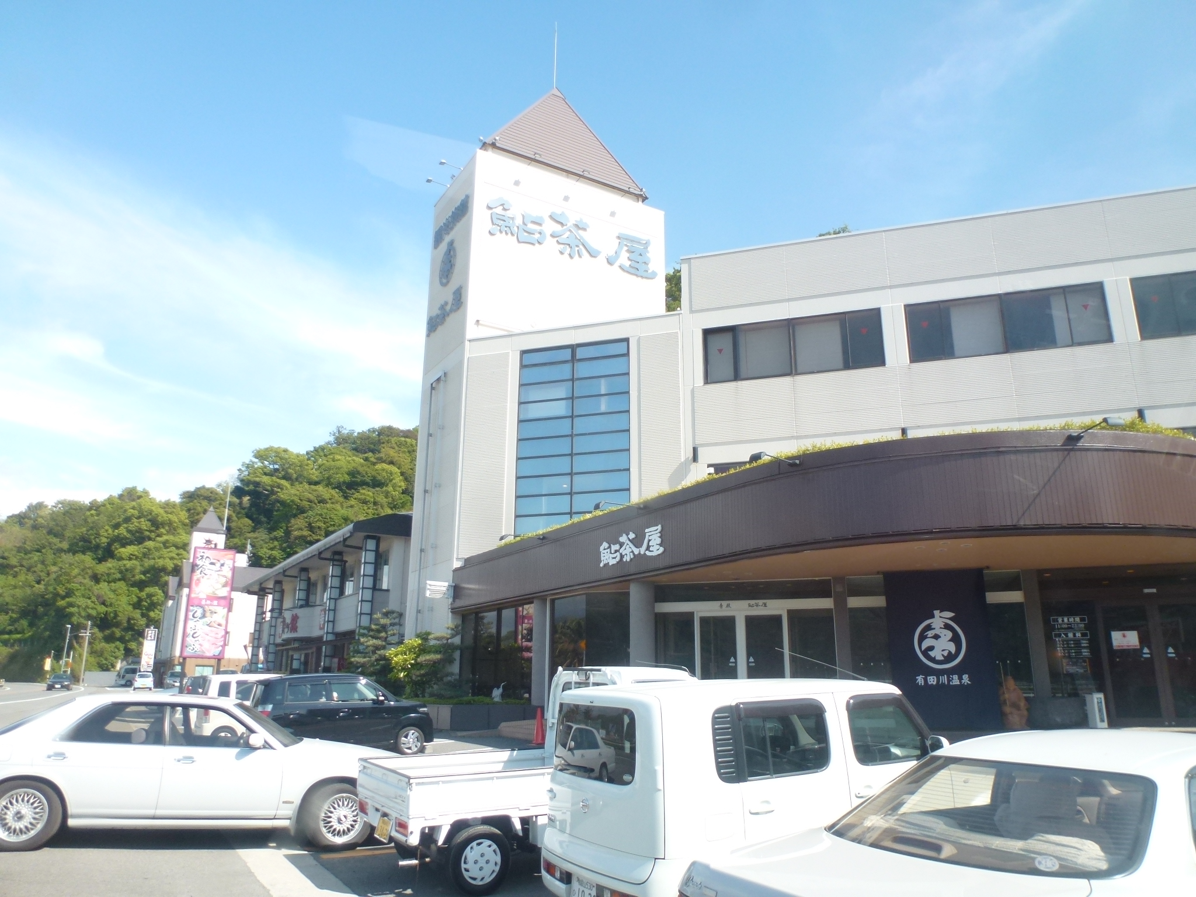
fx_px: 829
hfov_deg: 71.6
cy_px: 448
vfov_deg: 56.8
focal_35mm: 24
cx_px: 598
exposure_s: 1/80
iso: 100
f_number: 3.3
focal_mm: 4.3
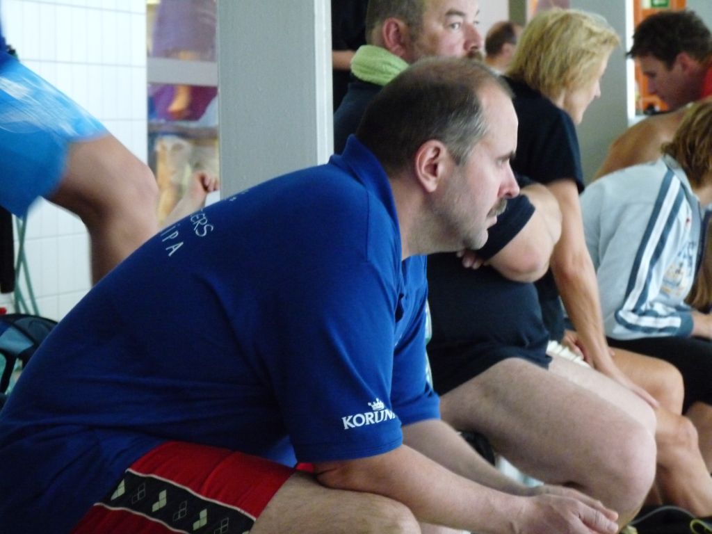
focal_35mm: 172
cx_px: 356
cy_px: 267
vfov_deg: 8.6
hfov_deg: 11.5
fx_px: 3538
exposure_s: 1/13
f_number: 3.7
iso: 800
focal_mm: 30.5
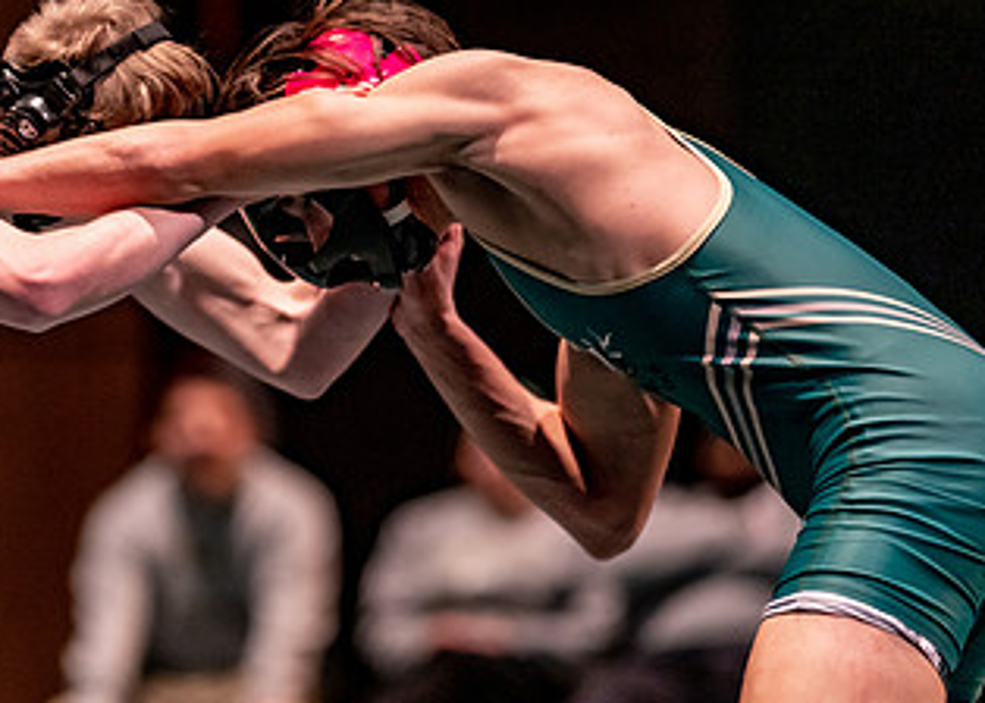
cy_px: 370
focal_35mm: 261
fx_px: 7298
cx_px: 260
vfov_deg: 5.5
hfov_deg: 7.7
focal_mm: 135
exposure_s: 1/800
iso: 2000
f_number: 1.8
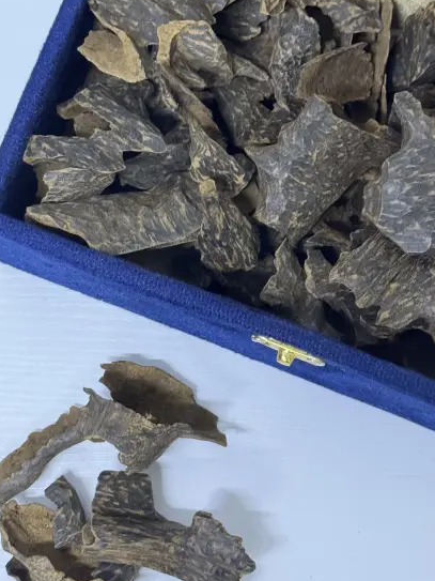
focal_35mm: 53
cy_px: 280
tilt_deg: -78.0
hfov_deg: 27.5
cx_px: 204
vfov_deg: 36.2
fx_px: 888
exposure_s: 1/25
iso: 500
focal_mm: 6.8
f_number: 1.8
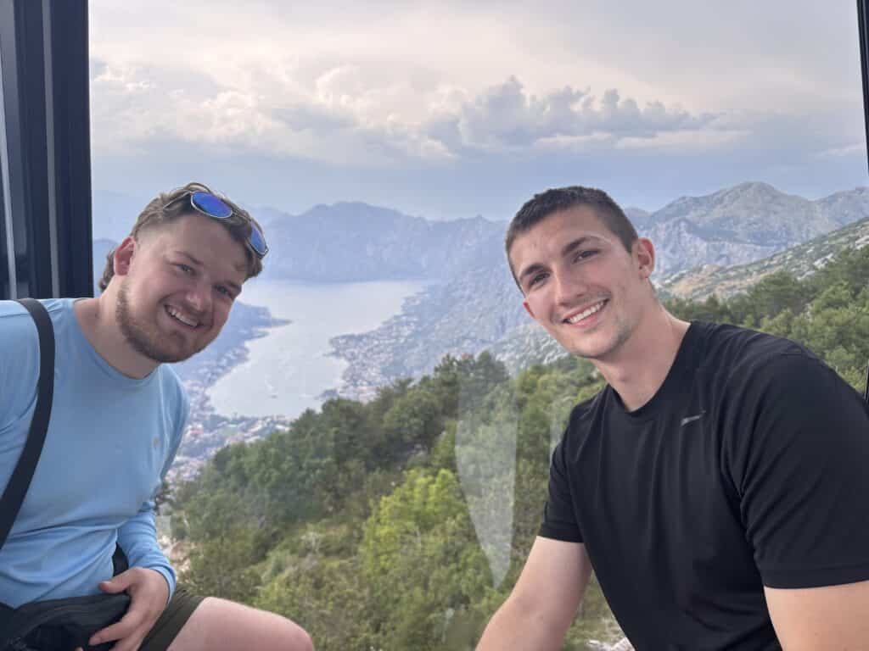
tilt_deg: -9.7
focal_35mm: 26
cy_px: 326
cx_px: 434
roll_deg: -1.7
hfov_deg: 67.3
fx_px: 653
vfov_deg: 53.1
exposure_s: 1/539
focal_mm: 5.96
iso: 50
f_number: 1.6
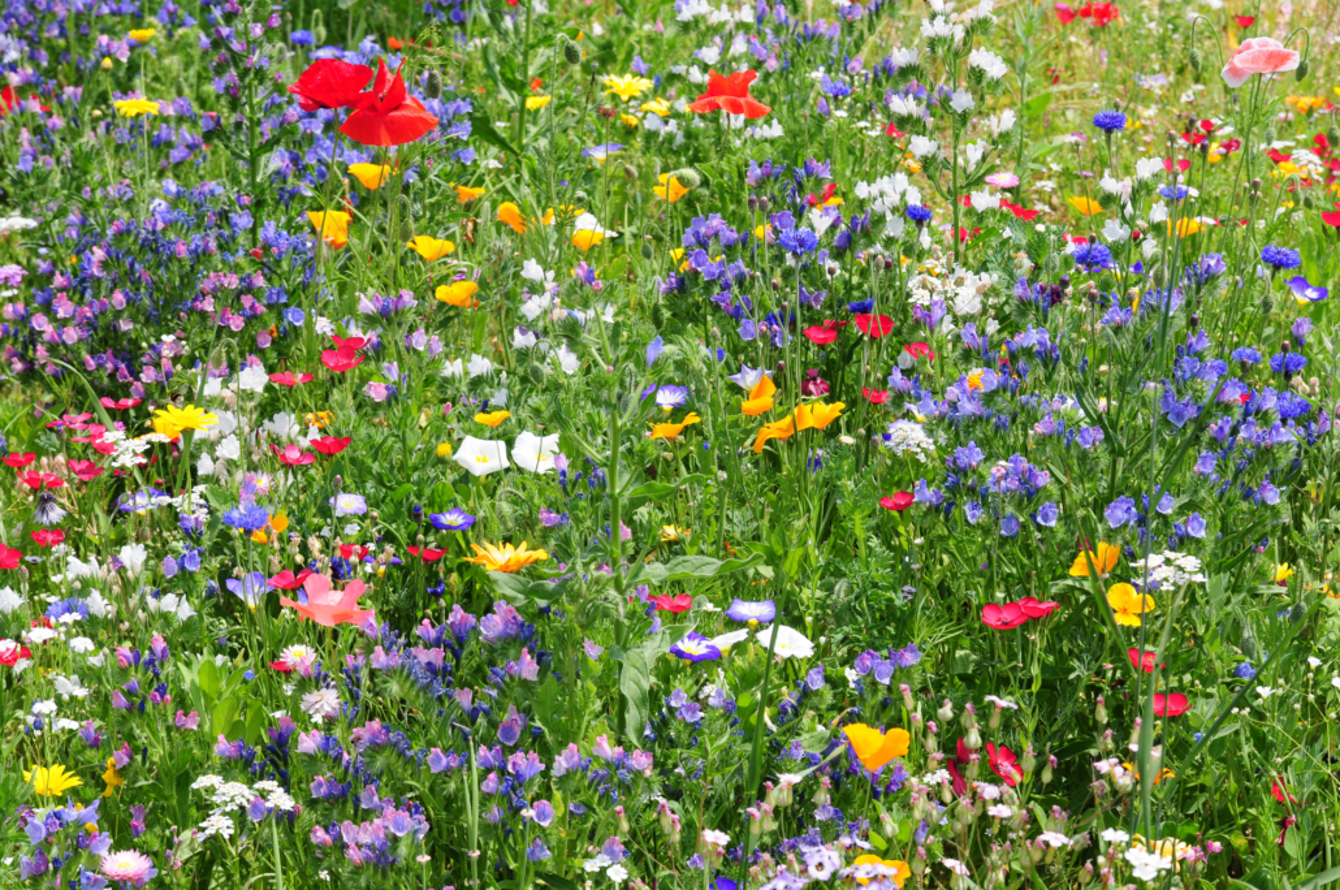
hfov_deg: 19.5
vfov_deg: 13.0
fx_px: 3903
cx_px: 670
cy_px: 445
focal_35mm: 105
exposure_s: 1/320
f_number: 9
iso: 200
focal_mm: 70
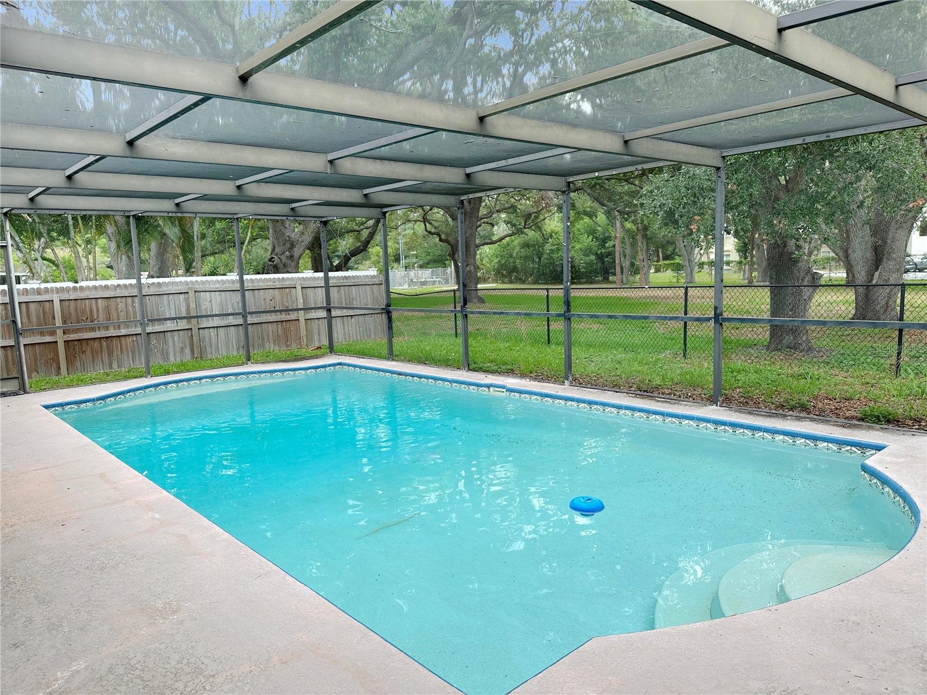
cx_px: 464
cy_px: 348
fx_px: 643
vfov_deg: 56.8
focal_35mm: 24
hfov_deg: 71.6
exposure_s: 1/452
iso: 80
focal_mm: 6.86
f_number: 1.78
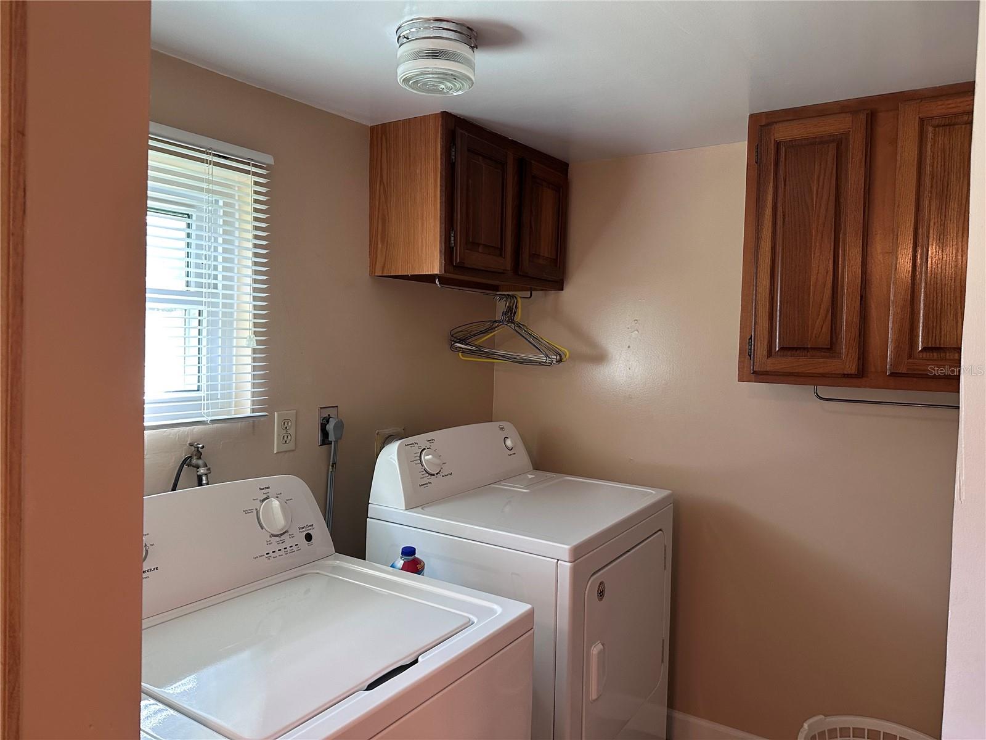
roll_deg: -1.6
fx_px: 684
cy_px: 370
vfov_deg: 56.8
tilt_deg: -1.3
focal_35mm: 24
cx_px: 493
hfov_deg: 71.6
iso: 250
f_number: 1.78
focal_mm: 6.86
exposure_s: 1/60
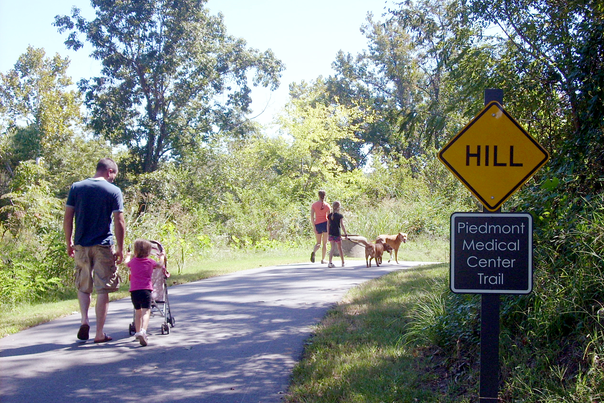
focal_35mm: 57
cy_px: 212
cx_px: 306
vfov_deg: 23.8
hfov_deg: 35.0
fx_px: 956
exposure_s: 1/338
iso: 64
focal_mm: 9
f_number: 3.4
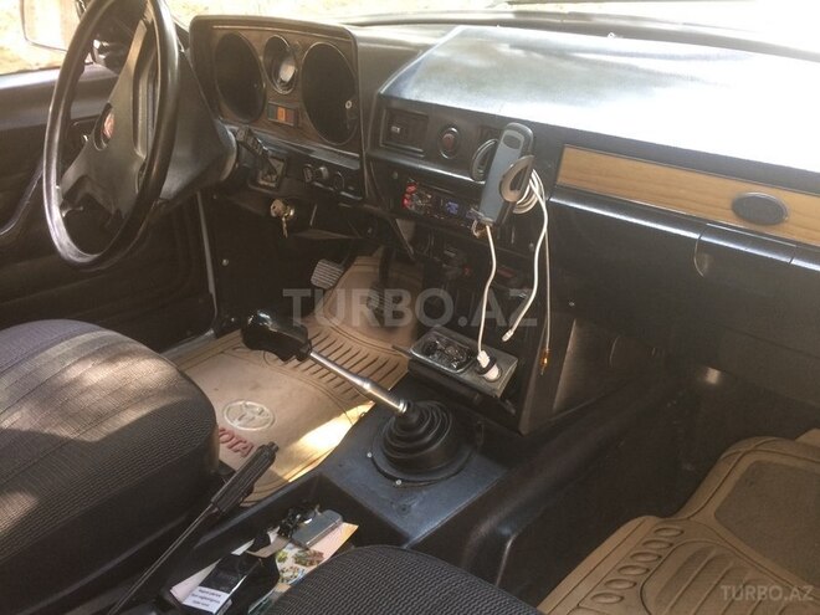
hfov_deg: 61.7
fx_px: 687
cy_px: 308
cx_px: 410
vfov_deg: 48.2
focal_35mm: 29
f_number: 2.2
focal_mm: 4.15
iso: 64
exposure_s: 1/33
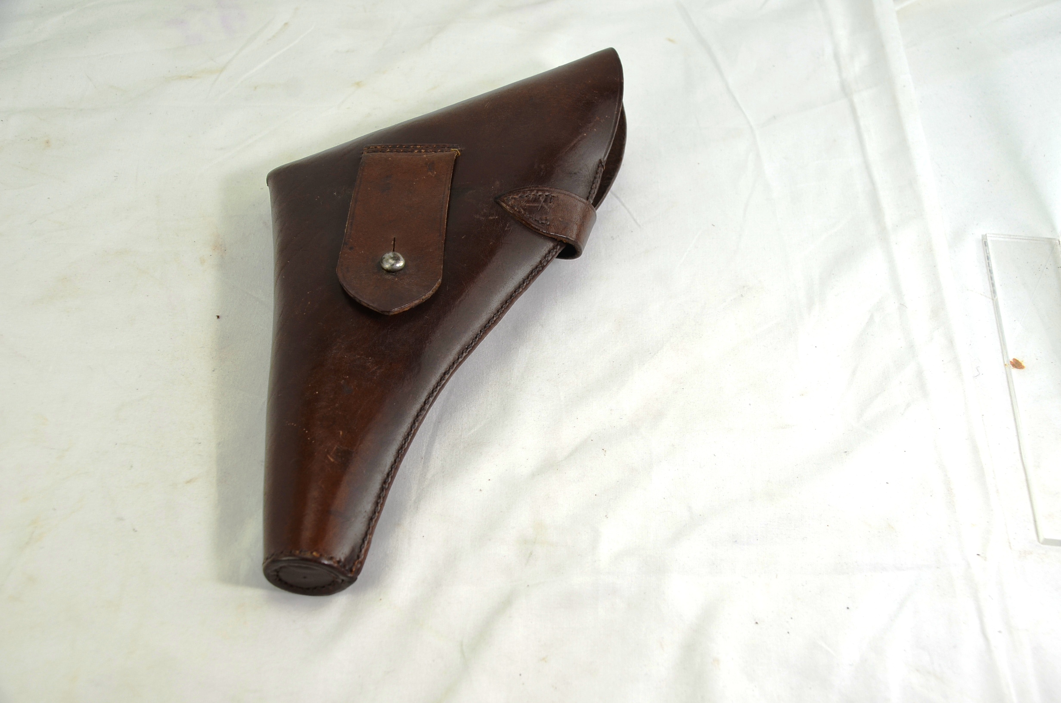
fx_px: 1368
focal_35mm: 46
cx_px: 530
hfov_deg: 42.4
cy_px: 352
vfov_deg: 28.8
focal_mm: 31
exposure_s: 1/125
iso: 200
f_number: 5.6
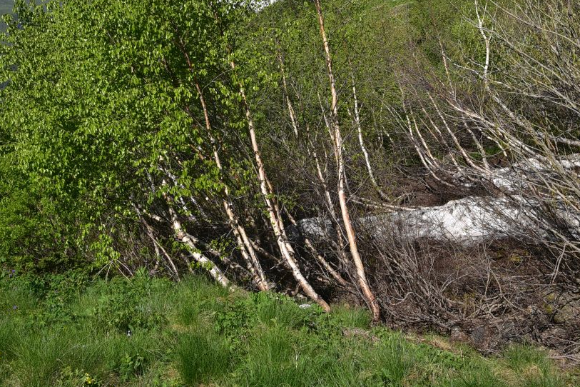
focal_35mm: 80
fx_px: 1289
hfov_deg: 25.4
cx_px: 299
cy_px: 100
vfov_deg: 17.0
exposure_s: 1/125
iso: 100
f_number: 13
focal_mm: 50
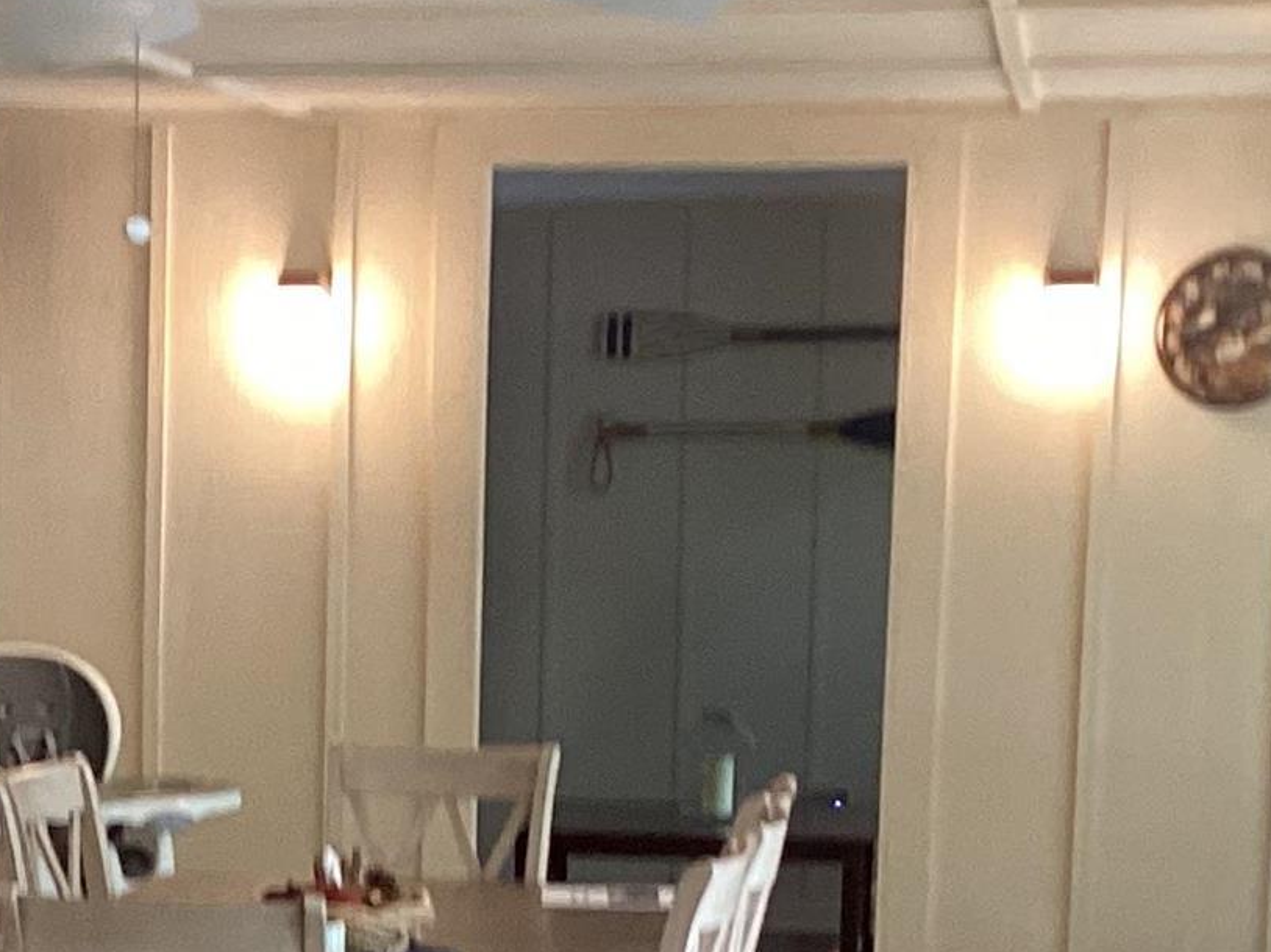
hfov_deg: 16.6
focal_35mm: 117
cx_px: 153
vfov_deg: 12.3
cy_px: 1183
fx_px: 4295
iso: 100
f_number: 2.4
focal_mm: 3.3
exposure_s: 1/60
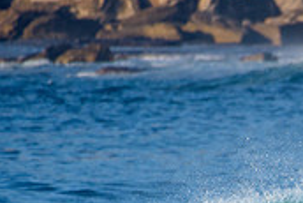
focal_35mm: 1684
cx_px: 409
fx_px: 14185
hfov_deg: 1.2
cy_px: 278
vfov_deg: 0.8
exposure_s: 1/2000
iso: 360
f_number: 5.6
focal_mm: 500
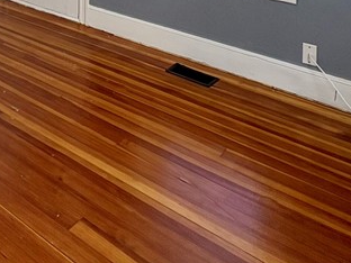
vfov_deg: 25.7
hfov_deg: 39.3
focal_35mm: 46
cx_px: 62
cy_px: -103
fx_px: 466
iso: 64
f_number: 2.2
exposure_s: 1/188
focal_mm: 2.22
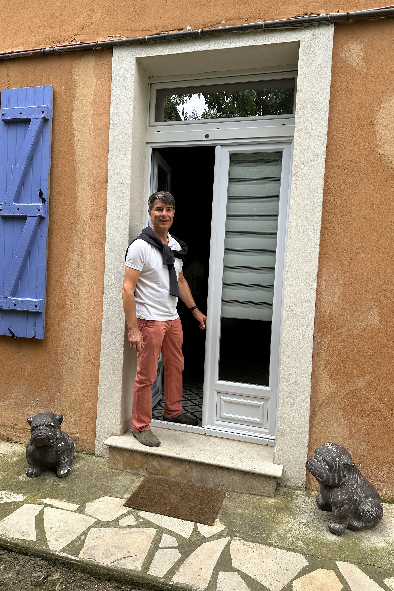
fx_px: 410
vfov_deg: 71.5
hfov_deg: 51.3
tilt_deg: -1.6
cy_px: 296
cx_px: 195
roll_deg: -2.1
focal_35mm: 25
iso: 80
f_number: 1.78
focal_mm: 6.86
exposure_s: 1/1751
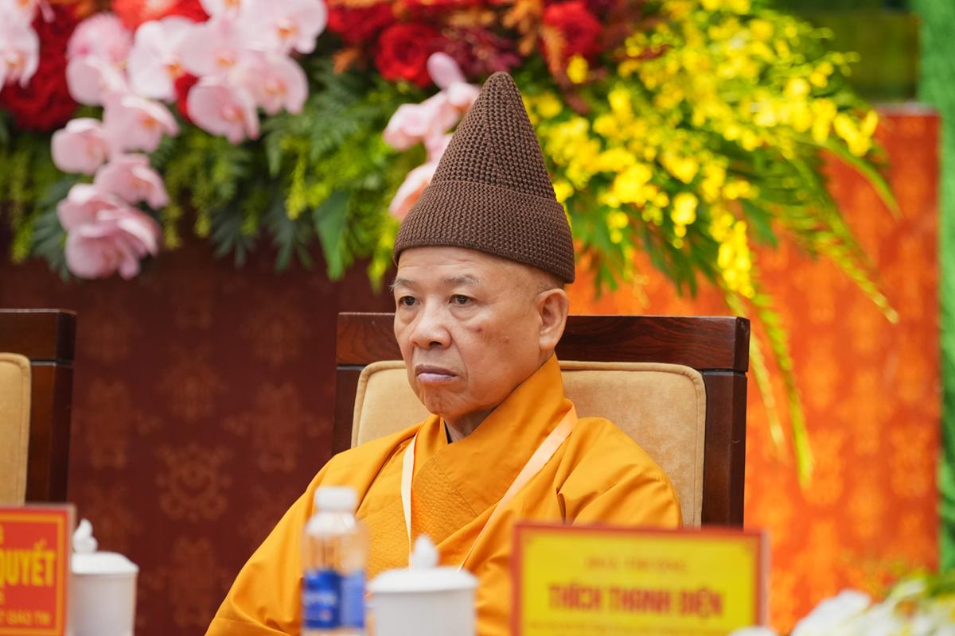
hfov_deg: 8.7
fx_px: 6313
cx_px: 478
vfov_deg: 5.8
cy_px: 318
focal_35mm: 238
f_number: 2.8
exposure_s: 1/200
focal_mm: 159
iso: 2000
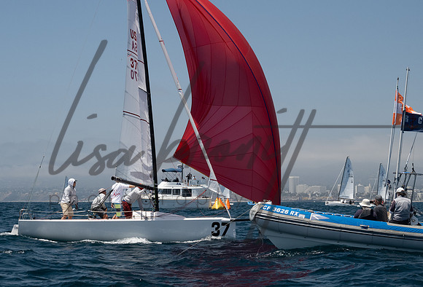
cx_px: 171
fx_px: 1015
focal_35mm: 86
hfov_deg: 23.5
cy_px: 126
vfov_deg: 16.1
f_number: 9
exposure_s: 1/640
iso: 640
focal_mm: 55
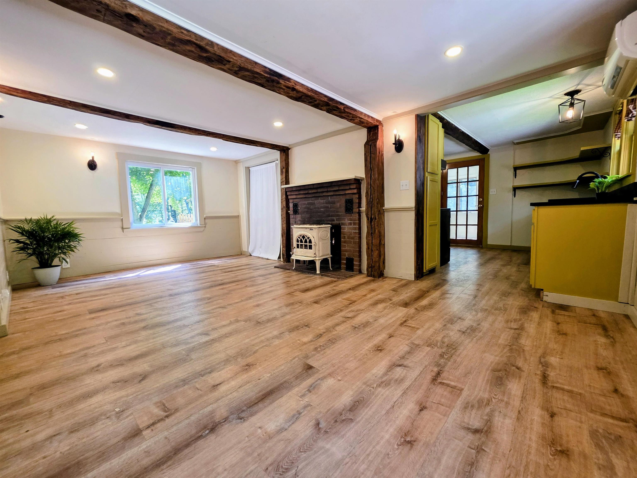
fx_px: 239
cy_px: 239
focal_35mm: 13
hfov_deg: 106.2
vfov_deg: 89.9
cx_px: 318
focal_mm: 2.2
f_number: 1.9
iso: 200
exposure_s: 1/120
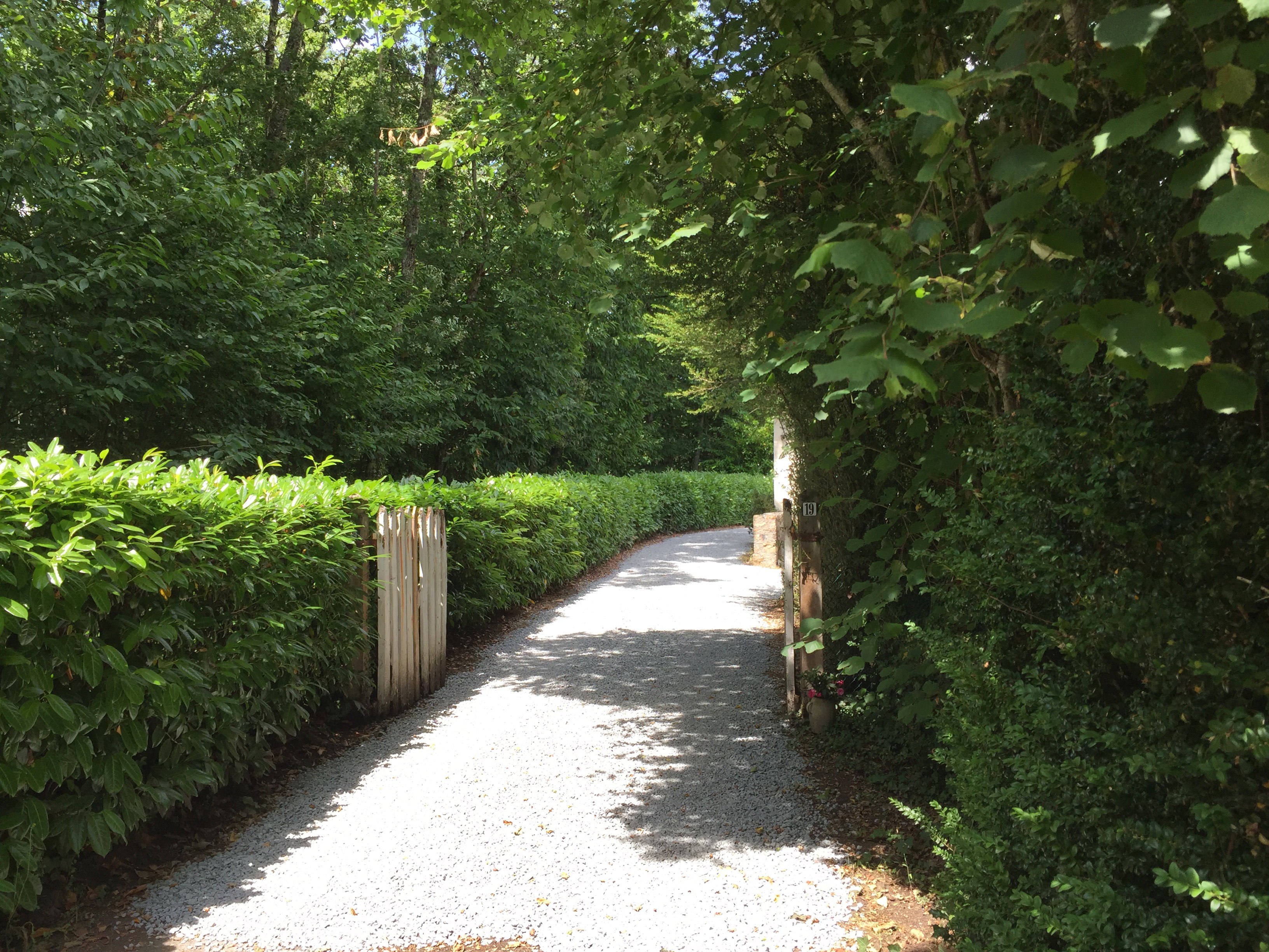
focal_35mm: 29
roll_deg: +0.5
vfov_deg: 48.2
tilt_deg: +0.7
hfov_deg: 61.7
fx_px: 1063
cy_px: 476
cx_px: 634
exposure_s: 1/444
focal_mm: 4.15
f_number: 2.2
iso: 32
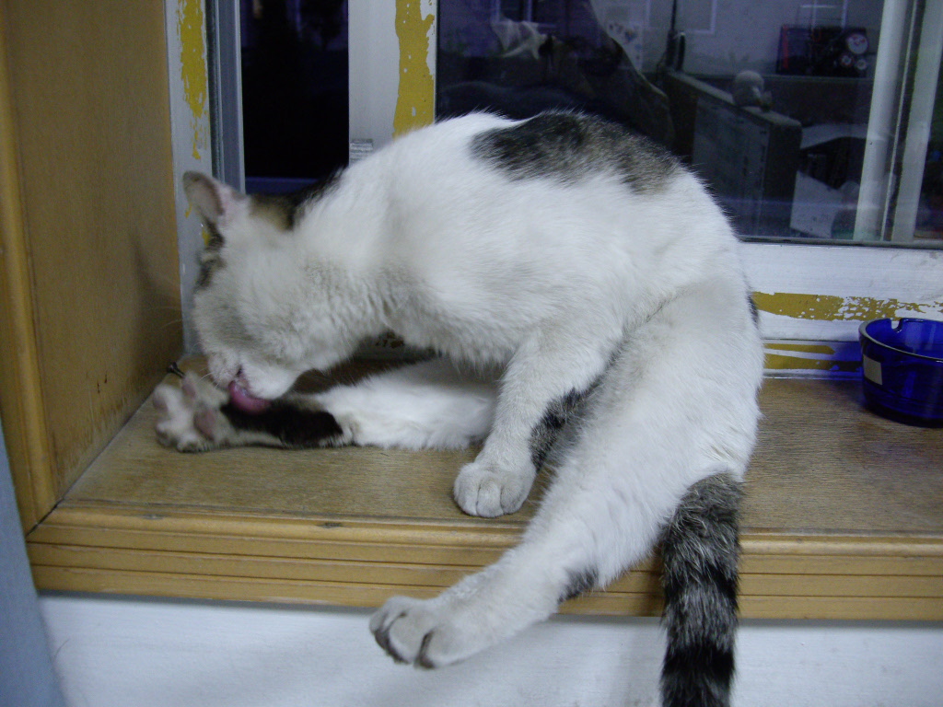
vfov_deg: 37.7
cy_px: 354
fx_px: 1035
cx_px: 472
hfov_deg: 49.0
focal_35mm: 38
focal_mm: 7.9
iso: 400
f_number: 2.8
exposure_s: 1/15
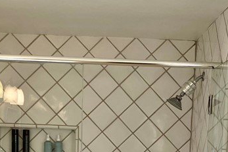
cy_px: 211
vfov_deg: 15.0
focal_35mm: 86
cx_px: 133
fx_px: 544
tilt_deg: -6.2
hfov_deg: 23.6
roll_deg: -1.8
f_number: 1.8
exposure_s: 1/149
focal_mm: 3.99
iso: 32
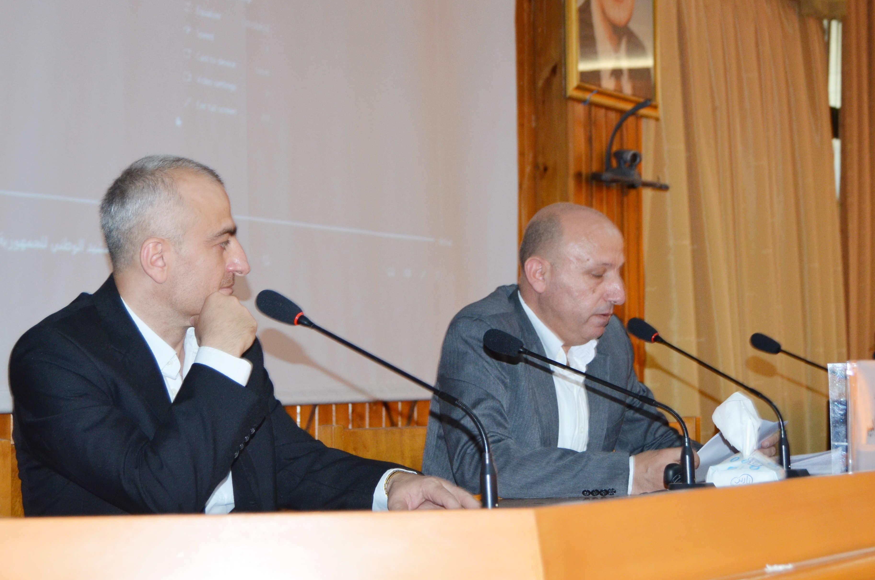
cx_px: 445
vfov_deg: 17.6
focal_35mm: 77
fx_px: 1868
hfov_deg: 26.4
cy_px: 300
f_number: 4.8
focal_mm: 38
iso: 640
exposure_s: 1/60
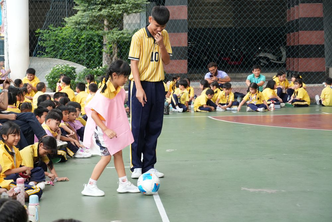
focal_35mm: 96
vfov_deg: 14.3
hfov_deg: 21.2
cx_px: 166
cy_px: 111
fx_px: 885
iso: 1250
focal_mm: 64
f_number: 5.6
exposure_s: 1/500
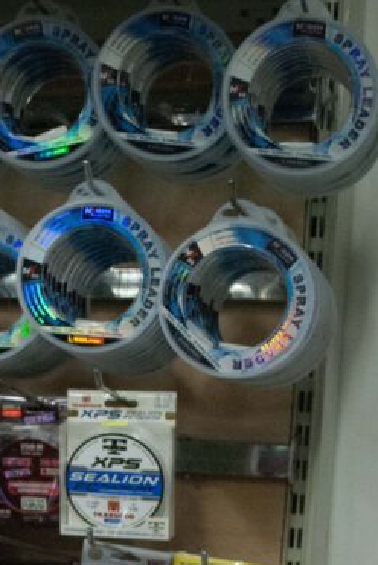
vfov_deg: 21.3
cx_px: -82
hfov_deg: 14.5
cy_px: 617
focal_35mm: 91
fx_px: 1430
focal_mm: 22
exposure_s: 1/30
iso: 1600
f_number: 4
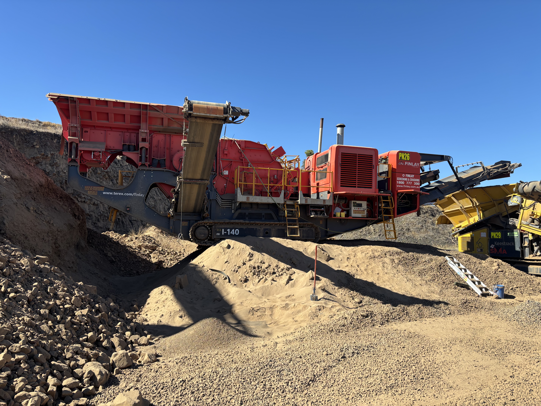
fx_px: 406
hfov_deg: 67.3
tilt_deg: +3.9
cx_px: 270
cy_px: 203
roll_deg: -1.8
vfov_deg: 53.1
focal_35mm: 26
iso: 50
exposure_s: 1/2024
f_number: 1.6
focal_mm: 5.96
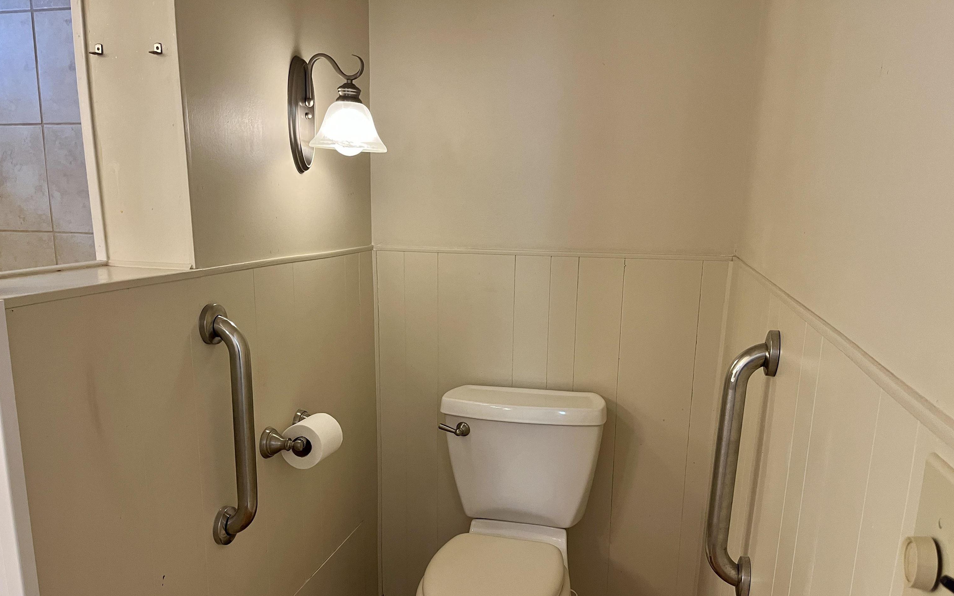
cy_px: 362
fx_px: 728
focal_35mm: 28
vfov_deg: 44.3
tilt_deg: -14.0
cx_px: 472
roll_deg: -1.3
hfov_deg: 66.5
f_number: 1.6
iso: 250
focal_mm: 5.1
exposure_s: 1/60
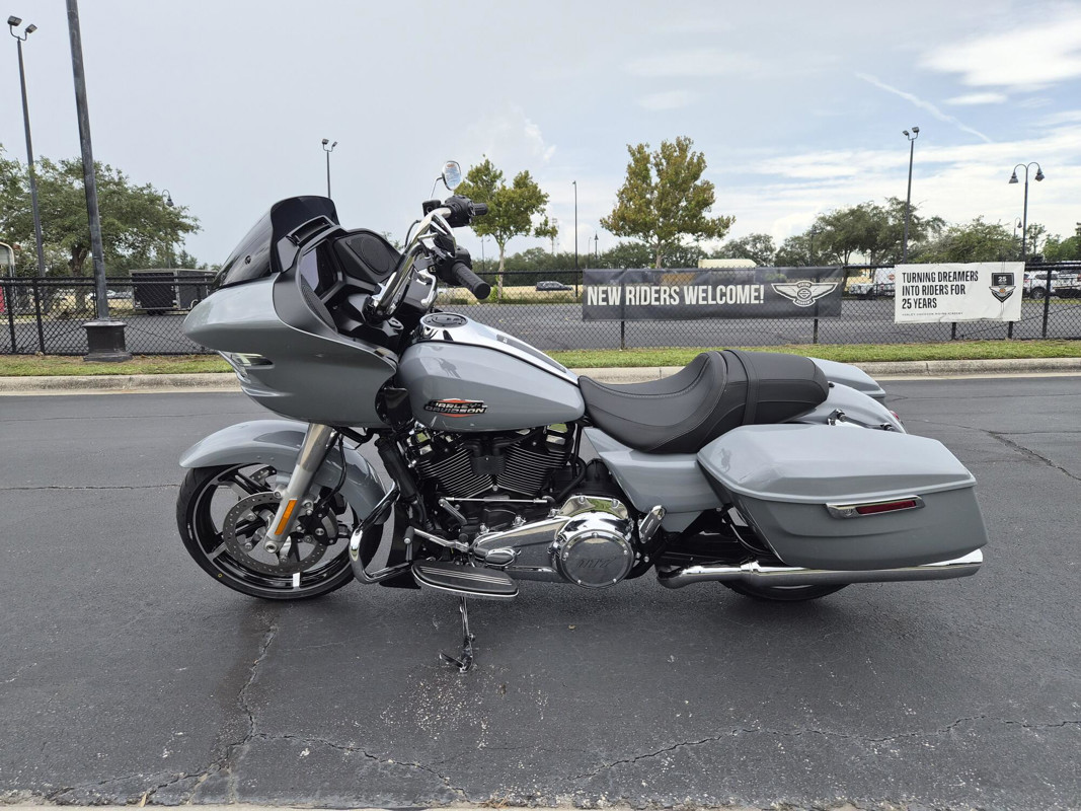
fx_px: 718
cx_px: 540
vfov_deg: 58.9
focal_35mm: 23
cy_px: 406
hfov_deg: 73.9
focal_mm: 5.4
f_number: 1.8
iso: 80
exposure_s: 1/2336
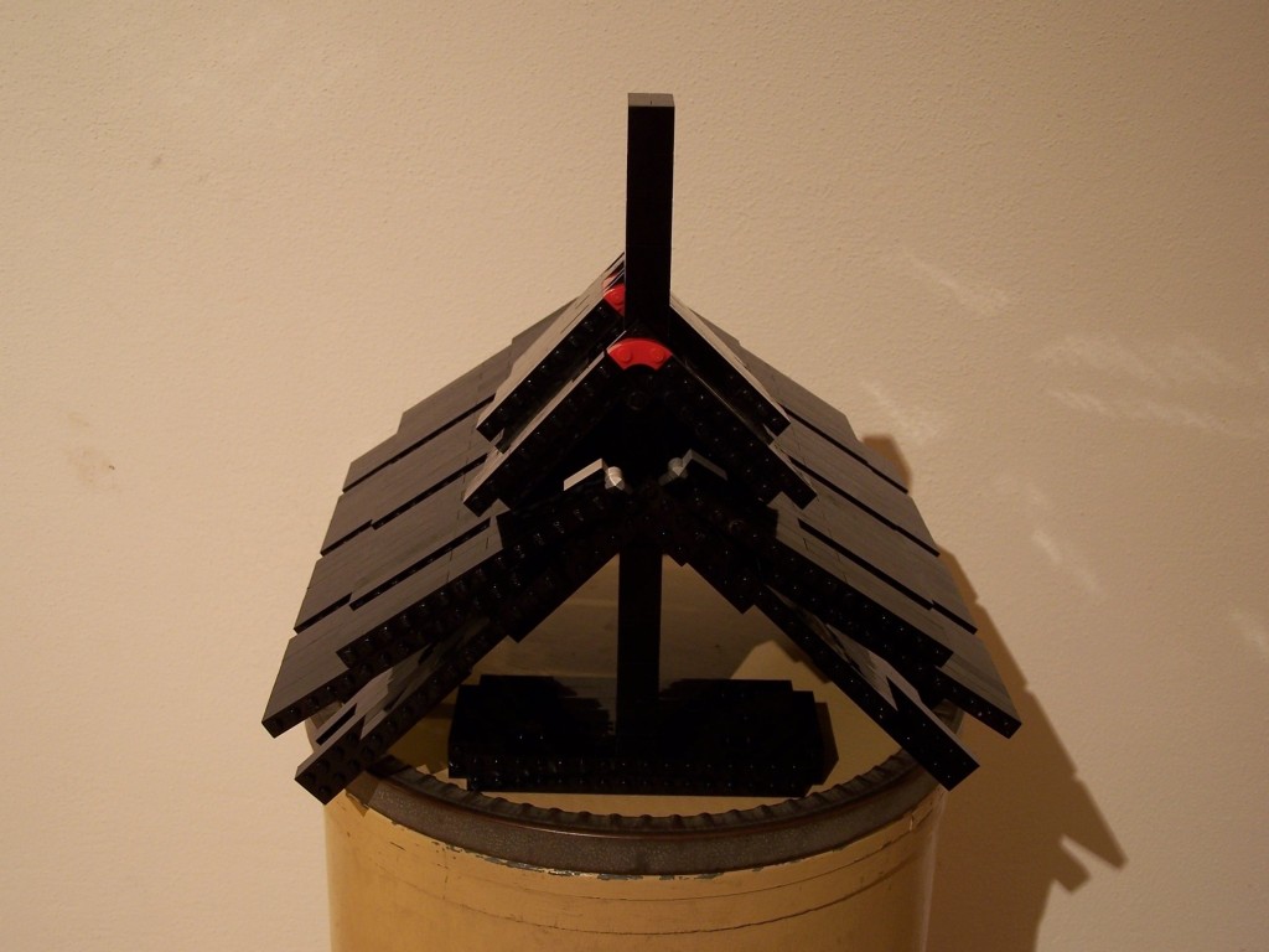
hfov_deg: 39.7
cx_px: 634
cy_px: 476
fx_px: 1760
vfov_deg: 30.3
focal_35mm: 48
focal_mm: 8
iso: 80
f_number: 3
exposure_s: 1/2
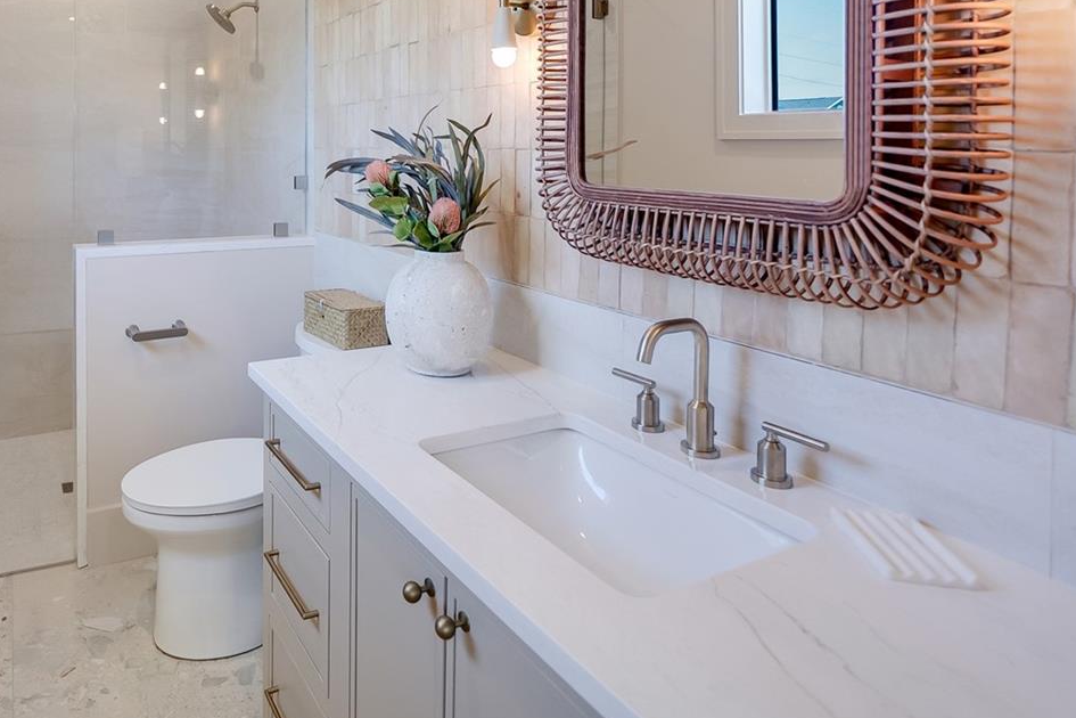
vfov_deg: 53.9
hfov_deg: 75.0
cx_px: 323
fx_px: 658
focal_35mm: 22
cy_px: 157
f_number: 4
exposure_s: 1/800
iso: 640
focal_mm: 13
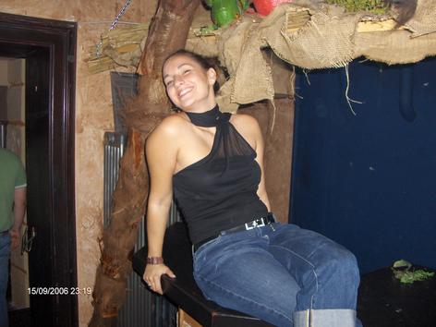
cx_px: 218
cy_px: 164
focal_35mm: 35
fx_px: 441
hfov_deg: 52.6
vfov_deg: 40.7
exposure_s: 1/60
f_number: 2.6
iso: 100
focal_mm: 5.8
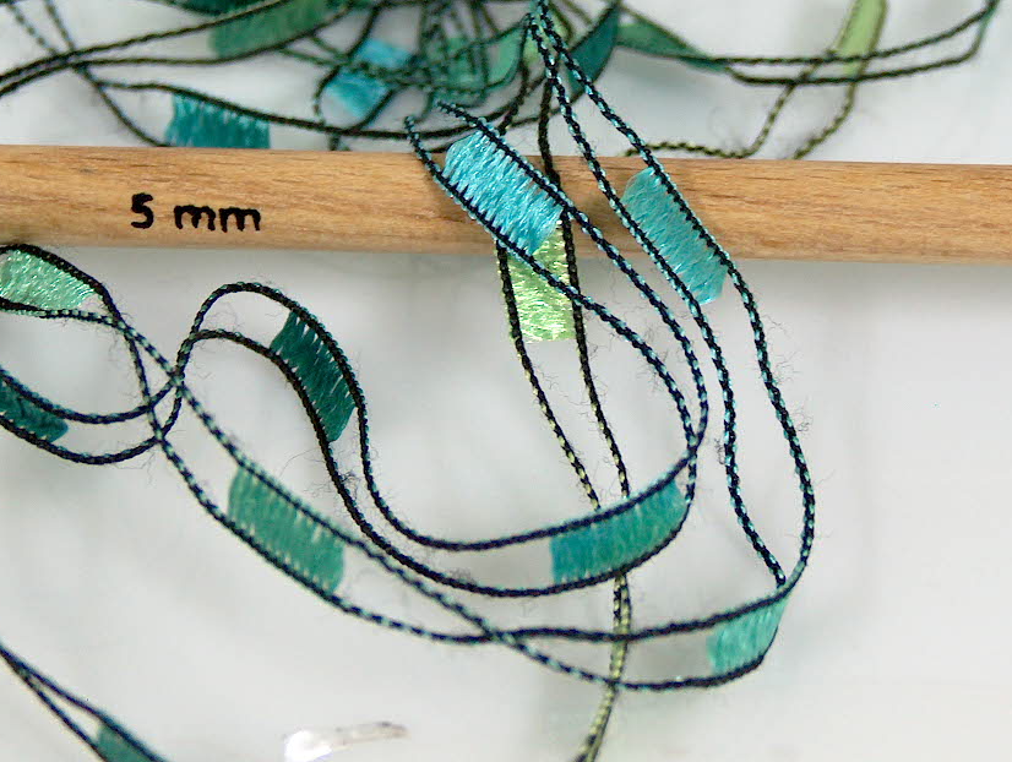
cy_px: 205
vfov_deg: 13.1
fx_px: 3308
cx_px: 402
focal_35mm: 113
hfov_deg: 17.4
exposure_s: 1/8.79
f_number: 2.9
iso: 200
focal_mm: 14.73
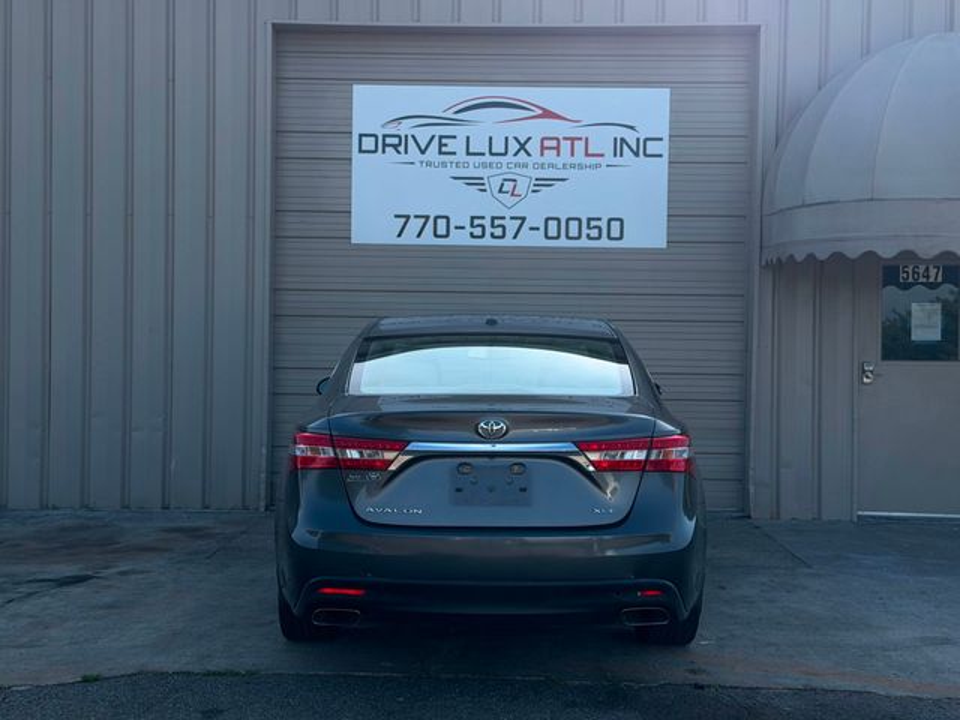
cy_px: 360
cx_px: 480
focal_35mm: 48
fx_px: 1331
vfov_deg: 30.3
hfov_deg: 39.7
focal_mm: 6.76
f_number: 1.78
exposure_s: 1/2667
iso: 64
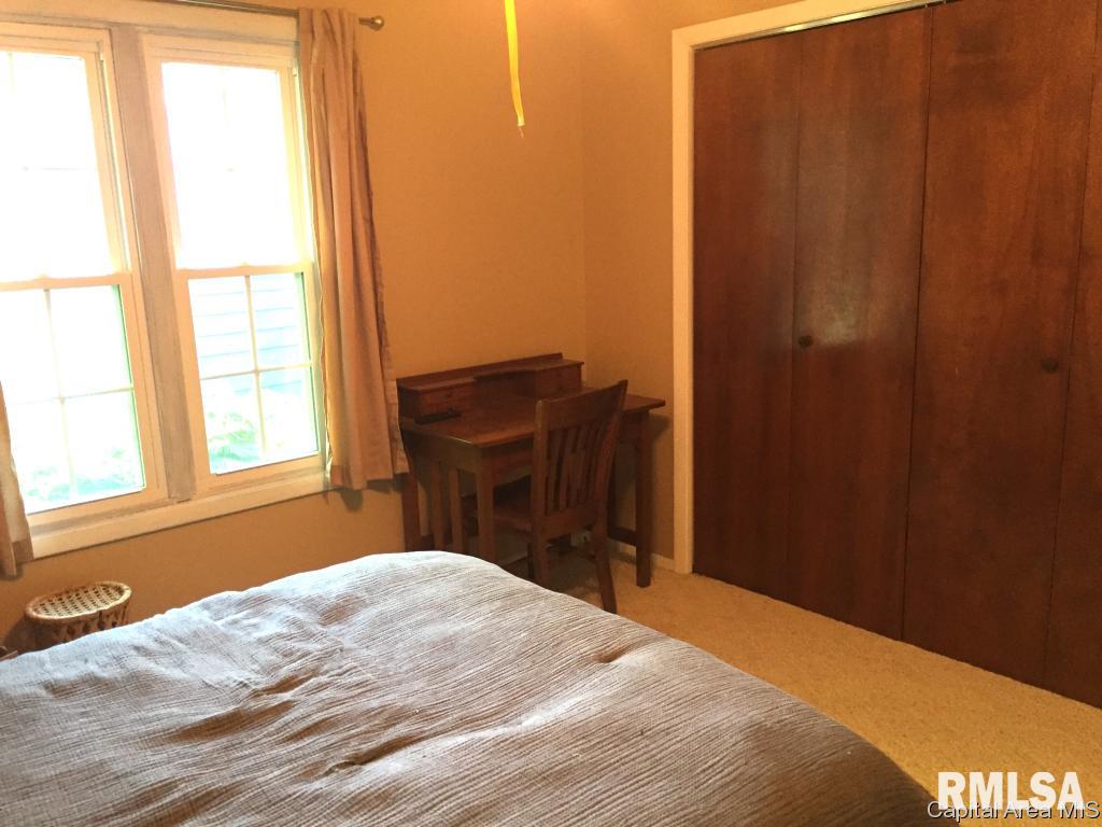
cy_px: 414
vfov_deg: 48.2
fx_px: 923
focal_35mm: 29
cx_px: 551
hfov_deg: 61.7
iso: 200
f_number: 2.2
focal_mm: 4.15
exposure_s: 1/30
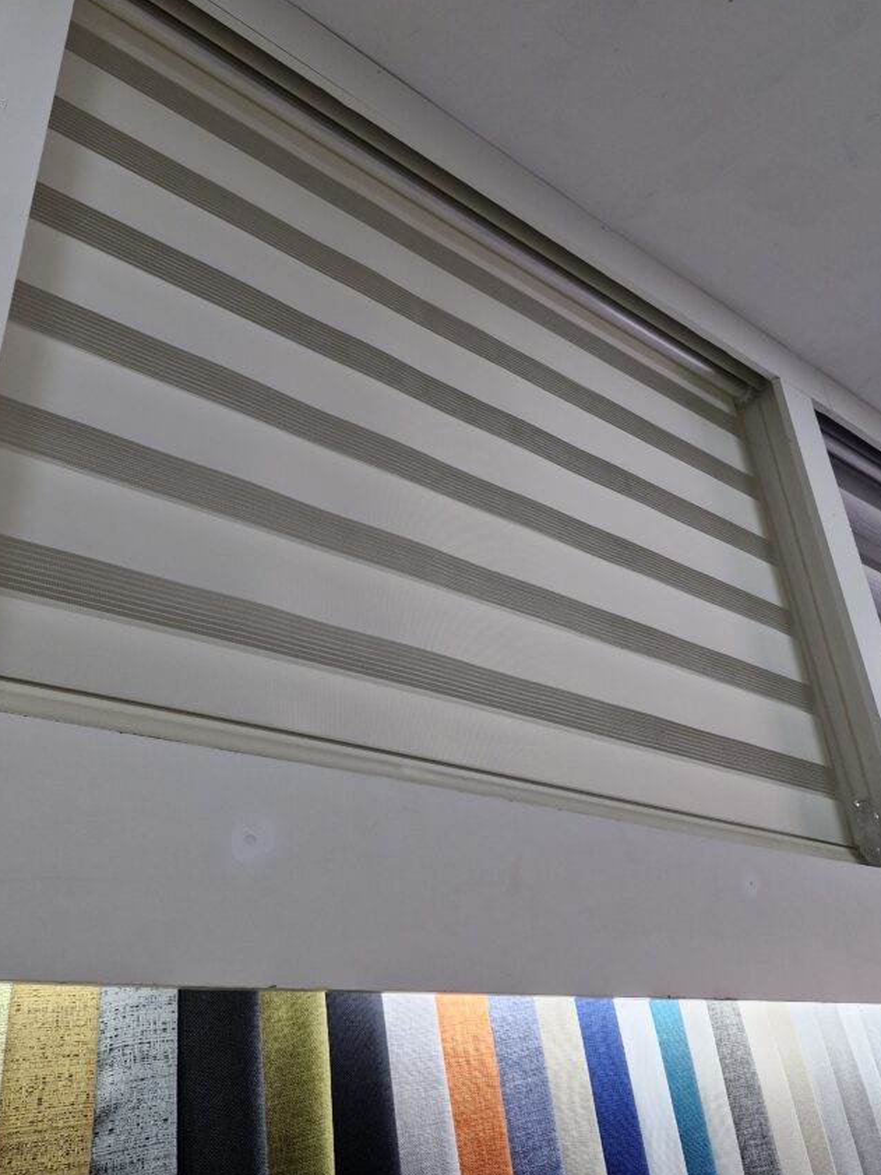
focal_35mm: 28
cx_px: 388
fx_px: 950
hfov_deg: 49.6
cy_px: 478
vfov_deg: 62.9
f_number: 1.8
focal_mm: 5.54
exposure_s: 1/180
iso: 125
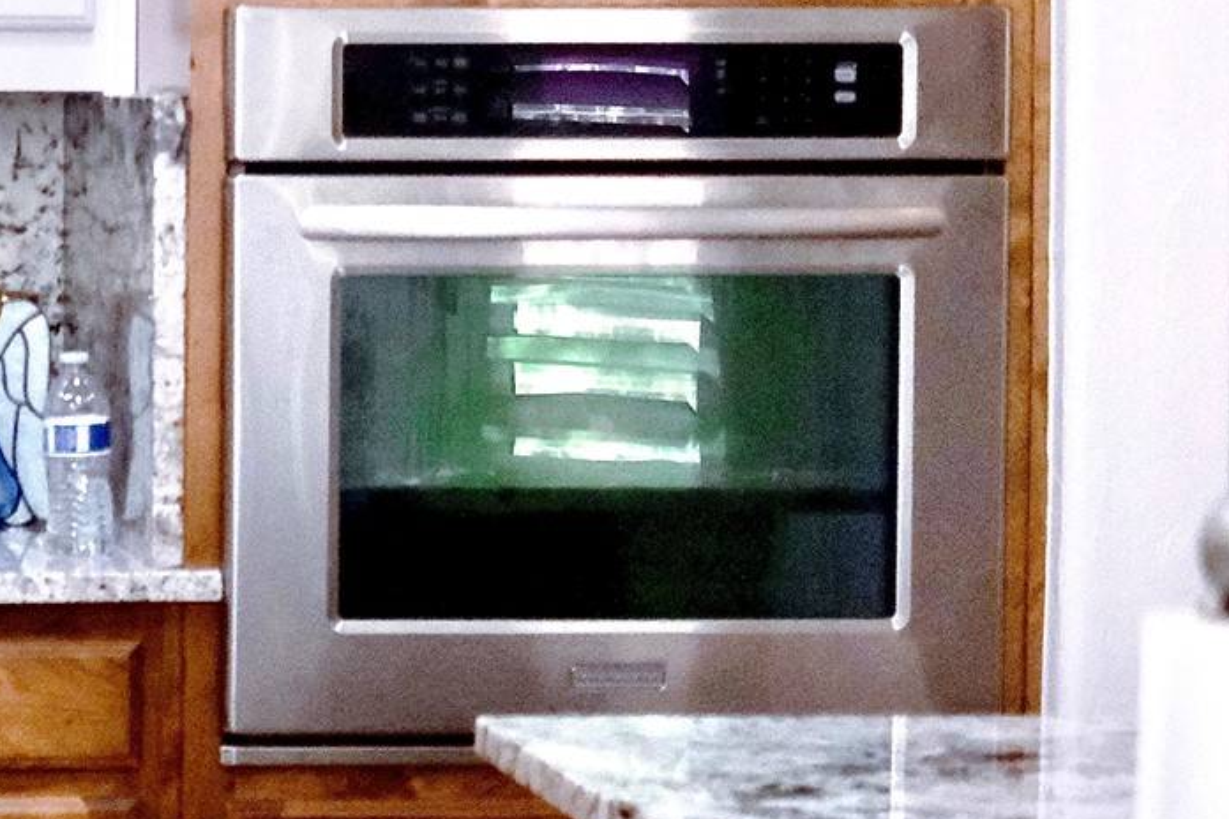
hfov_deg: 15.0
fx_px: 4369
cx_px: -547
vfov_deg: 10.7
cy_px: 312
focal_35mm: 128
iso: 4000
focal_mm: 27
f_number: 2.8
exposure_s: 1/800
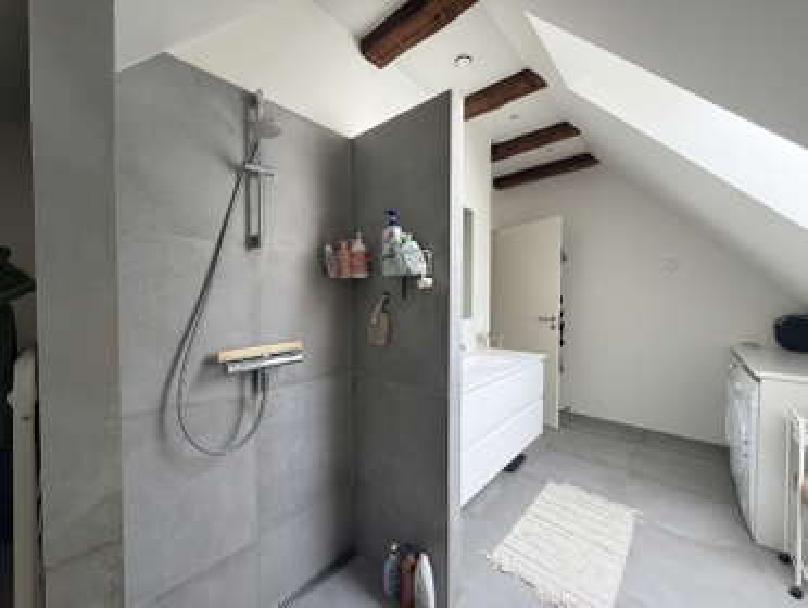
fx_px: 327
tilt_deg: -0.8
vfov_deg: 85.8
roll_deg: +0.0
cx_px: 404
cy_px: 304
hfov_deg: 102.0
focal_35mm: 14
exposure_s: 1/121
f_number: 2.2
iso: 320
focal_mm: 2.22
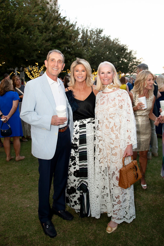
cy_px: 123
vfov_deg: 73.8
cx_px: 82
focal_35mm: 24
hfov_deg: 53.1
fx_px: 164
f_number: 3.2
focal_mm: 24
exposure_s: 1/200
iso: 1000
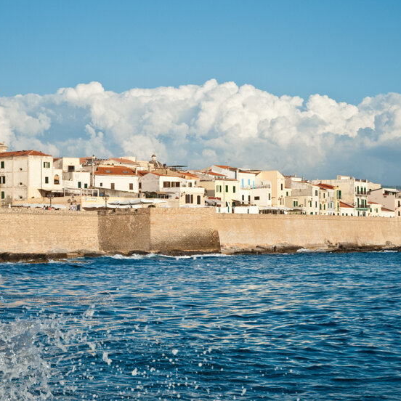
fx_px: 1324
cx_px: 198
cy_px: 212
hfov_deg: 17.2
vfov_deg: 17.2
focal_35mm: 101
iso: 100
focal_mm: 46
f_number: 4.5
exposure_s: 1/800
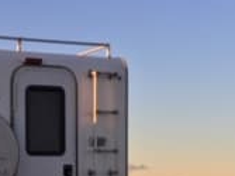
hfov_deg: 17.1
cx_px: -37
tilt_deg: -0.3
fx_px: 753
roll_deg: -0.3
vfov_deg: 13.1
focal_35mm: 111
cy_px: 184
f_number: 2.2
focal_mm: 4.15
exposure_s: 1/384
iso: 25
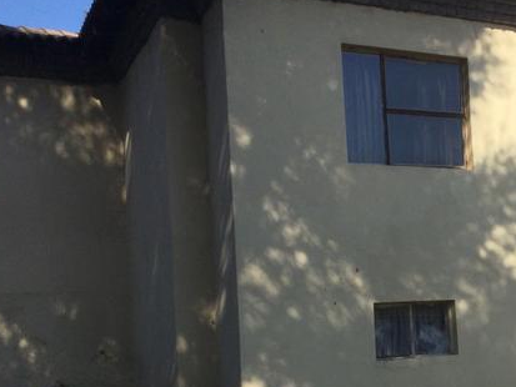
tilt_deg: +4.2
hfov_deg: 31.0
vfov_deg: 24.0
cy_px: 320
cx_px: 446
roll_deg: +3.6
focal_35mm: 60
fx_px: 895
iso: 25
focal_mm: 3.3
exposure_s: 1/1314
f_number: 2.4
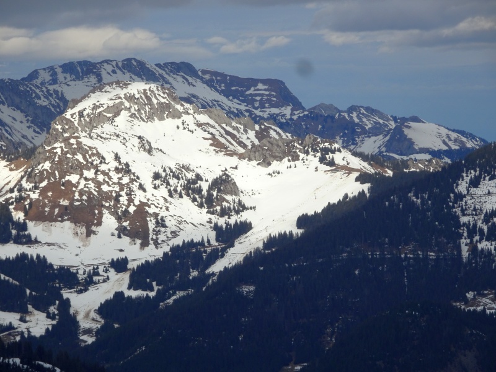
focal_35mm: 189
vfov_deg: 7.9
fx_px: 2708
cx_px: 248
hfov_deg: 10.5
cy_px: 186
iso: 80
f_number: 5.6
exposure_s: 1/400
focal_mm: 32.24
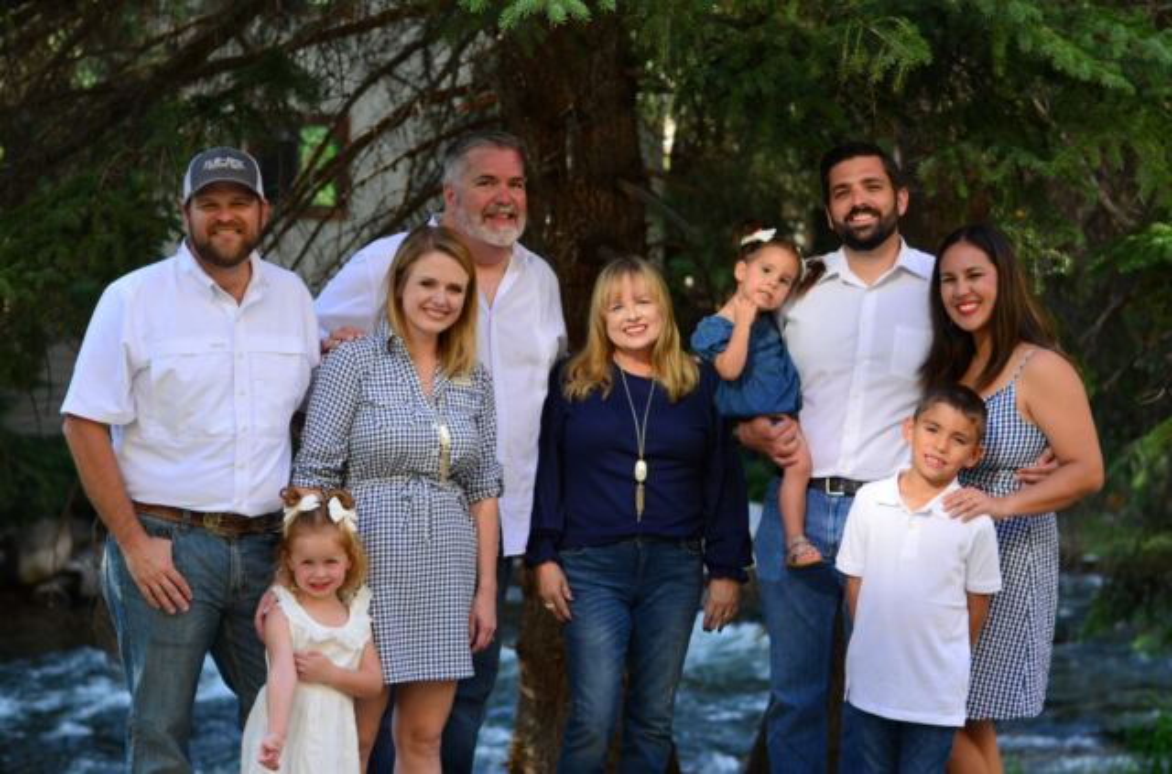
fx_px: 2435
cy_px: 387
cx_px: 586
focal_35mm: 75
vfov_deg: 18.1
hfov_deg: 27.1
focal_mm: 50
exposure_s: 1/200
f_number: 2.8
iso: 100
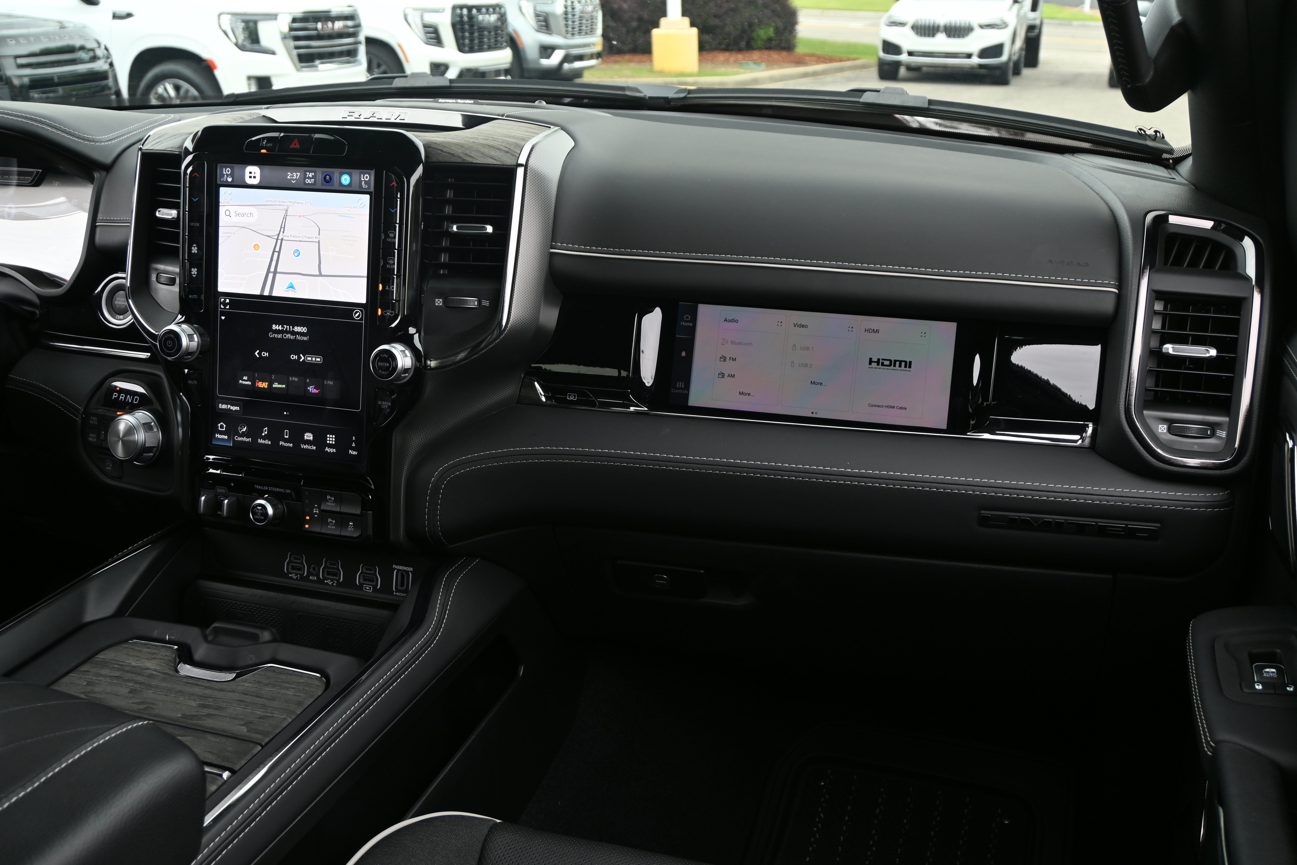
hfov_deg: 55.1
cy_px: 432
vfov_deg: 38.4
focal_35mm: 34
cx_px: 648
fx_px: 1243
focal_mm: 23
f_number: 5
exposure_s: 1/60
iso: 220
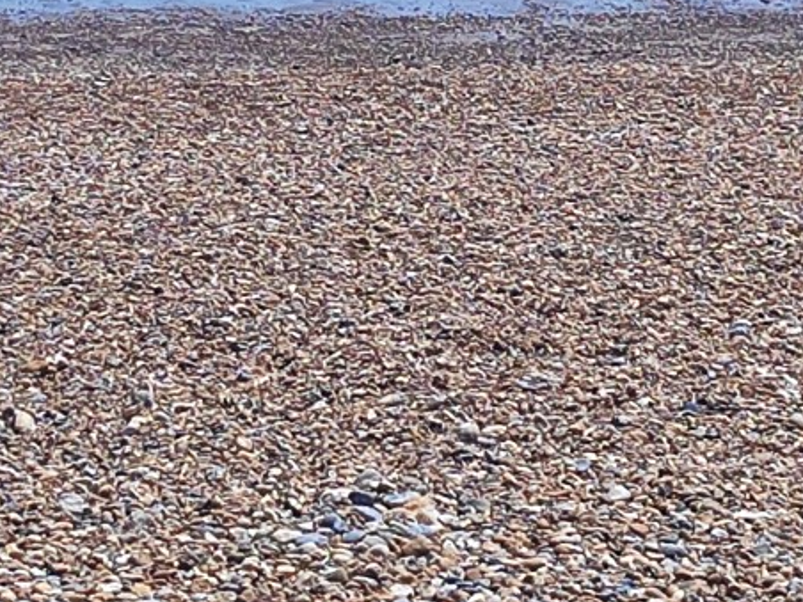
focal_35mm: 34
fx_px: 789
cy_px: 60
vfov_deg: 38.9
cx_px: 387
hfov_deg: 53.9
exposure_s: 1/954
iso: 50
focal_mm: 5.89
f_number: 1.89
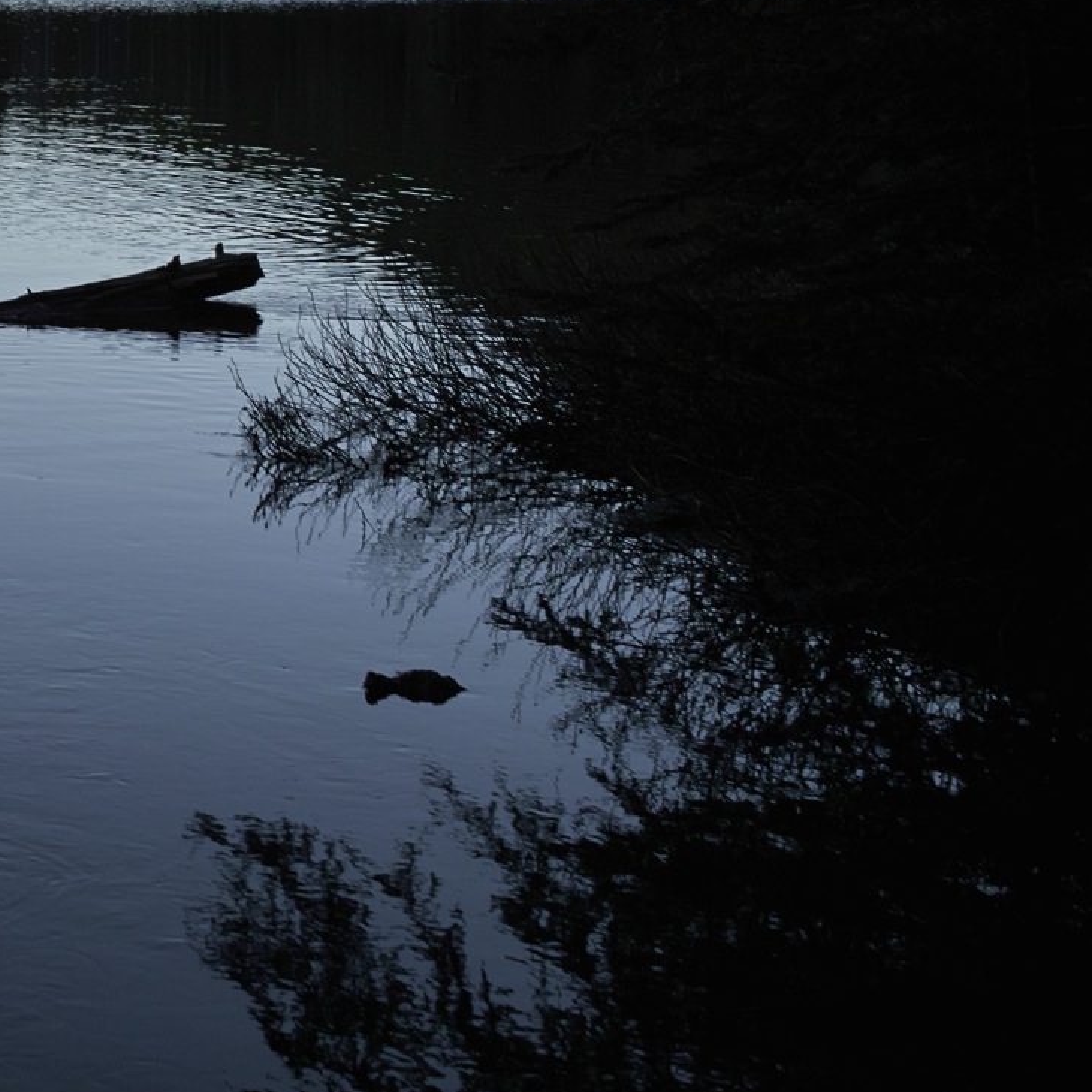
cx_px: -423
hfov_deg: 18.4
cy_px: -130
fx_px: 3069
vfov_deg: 19.3
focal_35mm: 86
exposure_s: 1/100
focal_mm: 16.6
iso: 100
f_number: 5.6
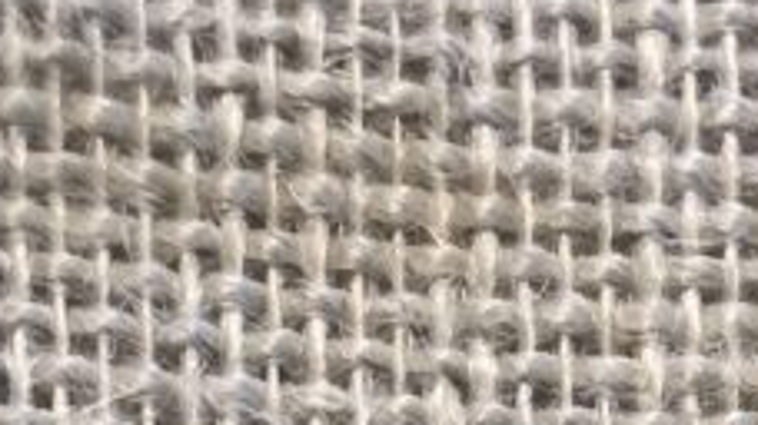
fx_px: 2853
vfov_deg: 7.0
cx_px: 698
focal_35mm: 142
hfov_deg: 15.0
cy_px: 1524
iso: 32
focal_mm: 4.15
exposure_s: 1/15
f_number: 2.2
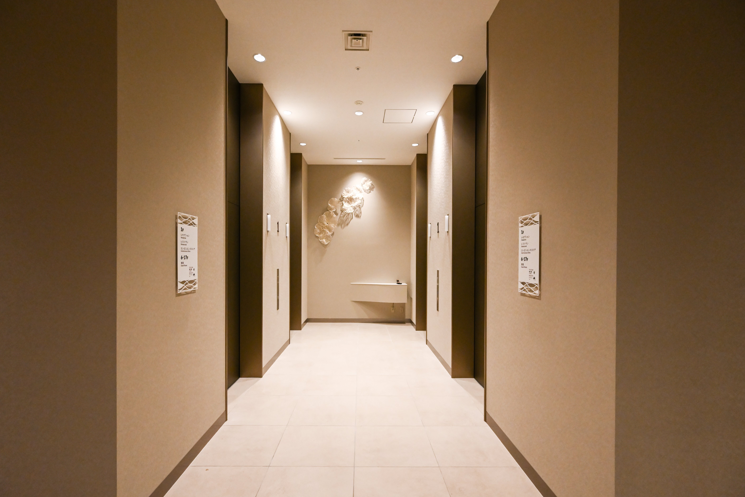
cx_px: 361
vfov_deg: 77.3
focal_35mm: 15
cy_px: 260
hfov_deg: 100.4
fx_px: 310
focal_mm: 14
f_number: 5.6
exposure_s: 1/160
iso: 3200
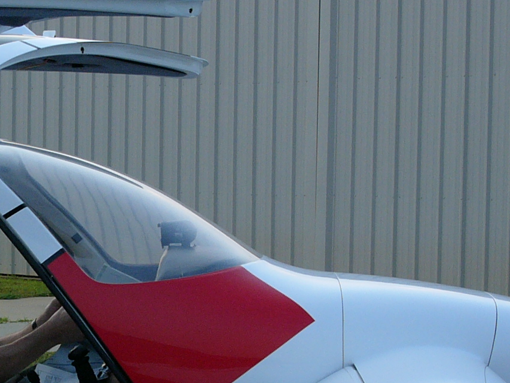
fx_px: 2210
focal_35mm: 150
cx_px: -18
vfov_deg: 9.9
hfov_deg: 13.0
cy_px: 283
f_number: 5
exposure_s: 1/250
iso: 100
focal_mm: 12.6
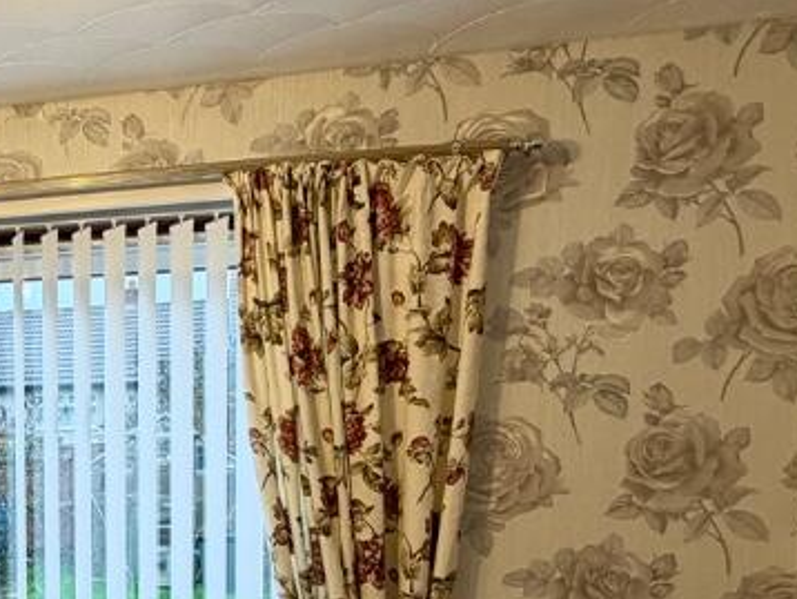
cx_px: -65
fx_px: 922
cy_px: 494
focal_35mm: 40
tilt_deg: -3.9
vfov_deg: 34.7
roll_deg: +1.0
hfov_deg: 39.1
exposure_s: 1/100
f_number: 2.2
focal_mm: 2.22
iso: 160
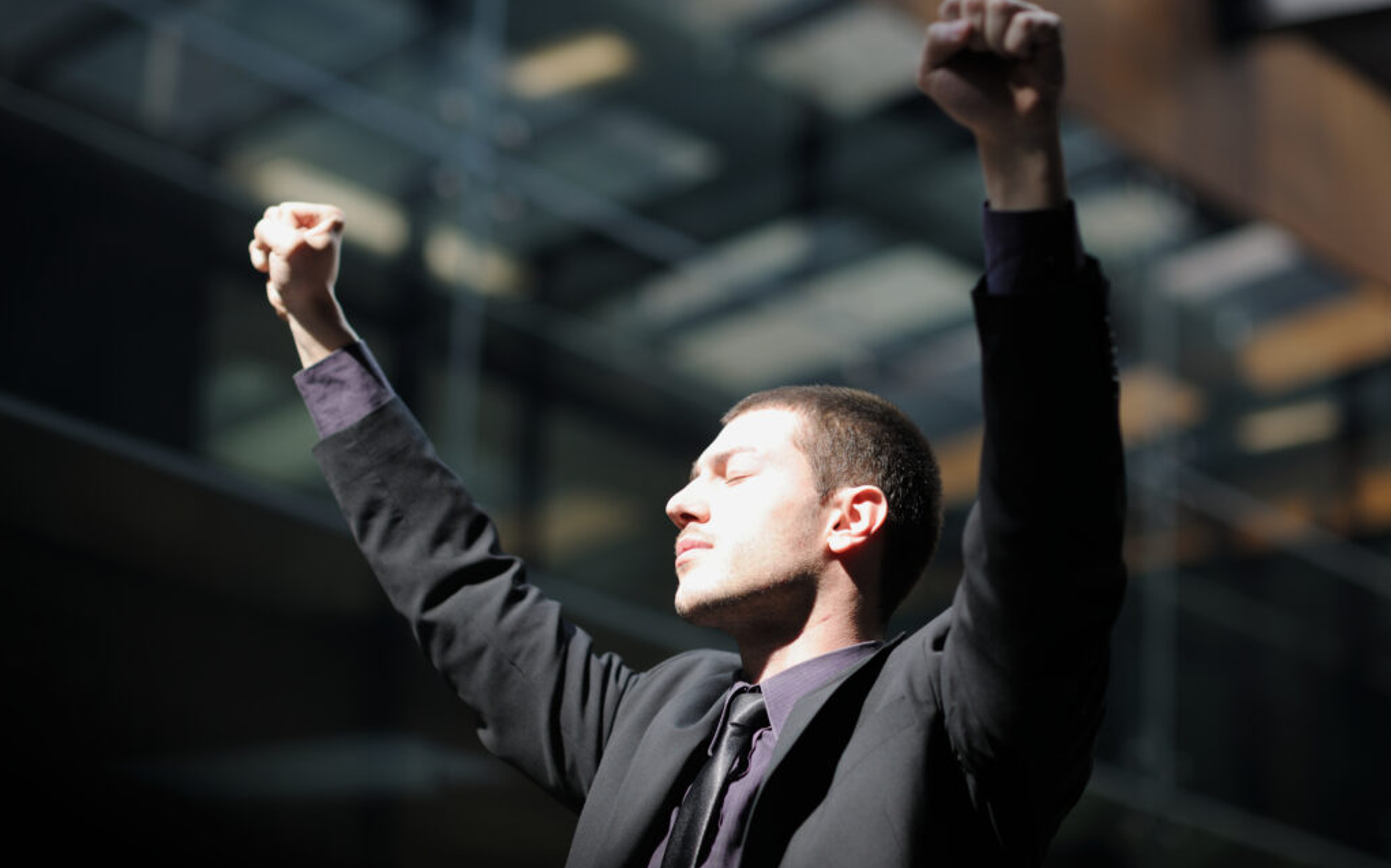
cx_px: 696
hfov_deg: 23.8
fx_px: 3297
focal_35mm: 87
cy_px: 405
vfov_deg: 15.0
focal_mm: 85
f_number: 2
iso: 100
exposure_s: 1/250
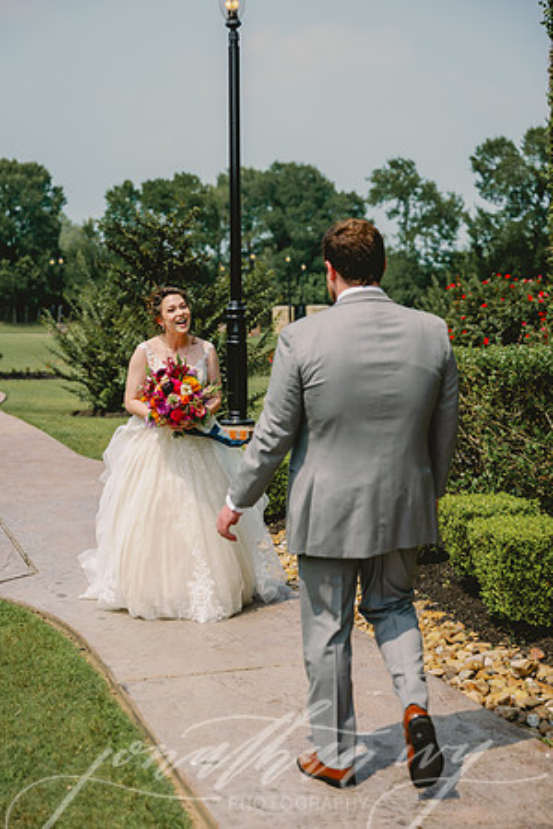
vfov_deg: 33.4
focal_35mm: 60
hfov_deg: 22.6
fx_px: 1382
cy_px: 414
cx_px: 276
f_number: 3.5
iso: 64
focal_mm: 60
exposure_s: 1/1000
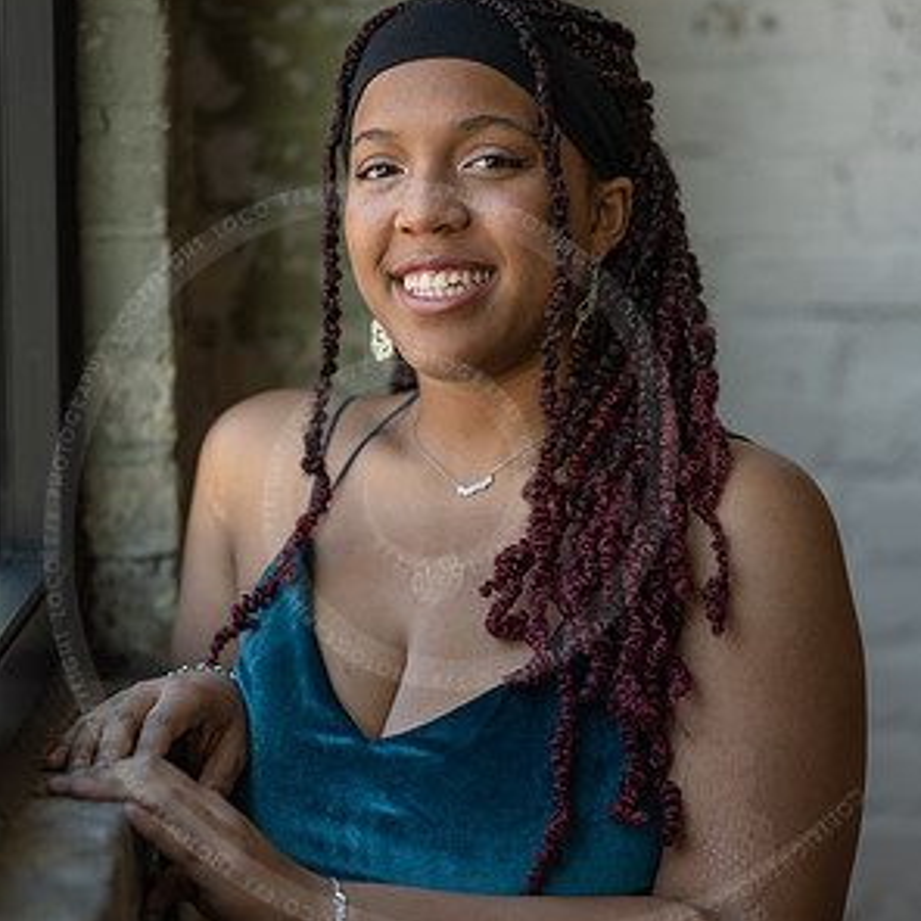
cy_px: 557
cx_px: 464
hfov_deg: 15.8
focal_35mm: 110
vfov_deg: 15.8
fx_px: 3311
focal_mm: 85
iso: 320
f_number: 1.8
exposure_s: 1/400
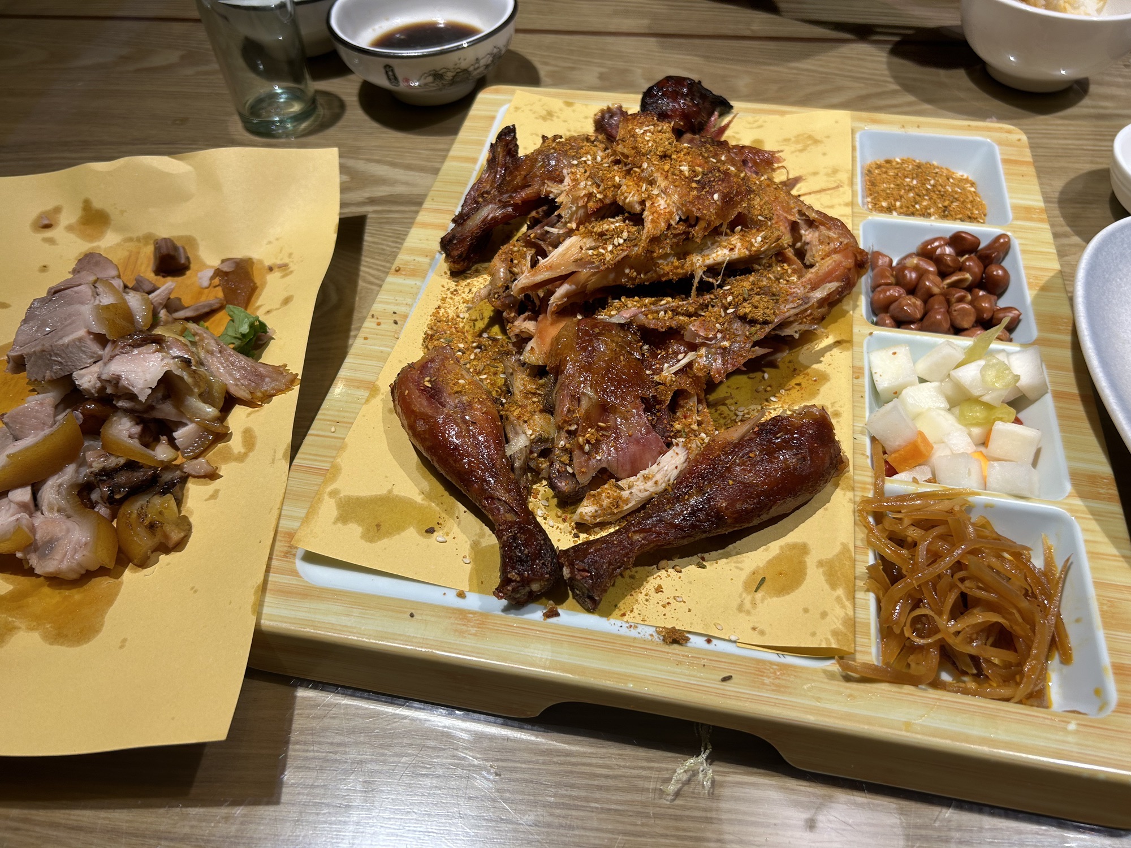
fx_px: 849
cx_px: 566
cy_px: 424
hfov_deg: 67.3
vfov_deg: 53.1
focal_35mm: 26
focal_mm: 5.7
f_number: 1.5
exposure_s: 1/100
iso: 32
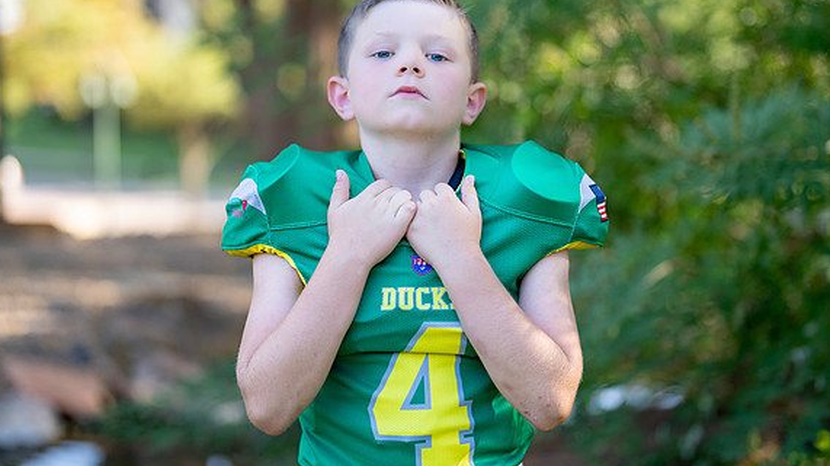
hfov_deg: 28.6
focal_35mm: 74
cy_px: 187
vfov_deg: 16.3
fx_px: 1628
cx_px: 395
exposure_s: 1/1000
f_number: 1.2
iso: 100
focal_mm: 50
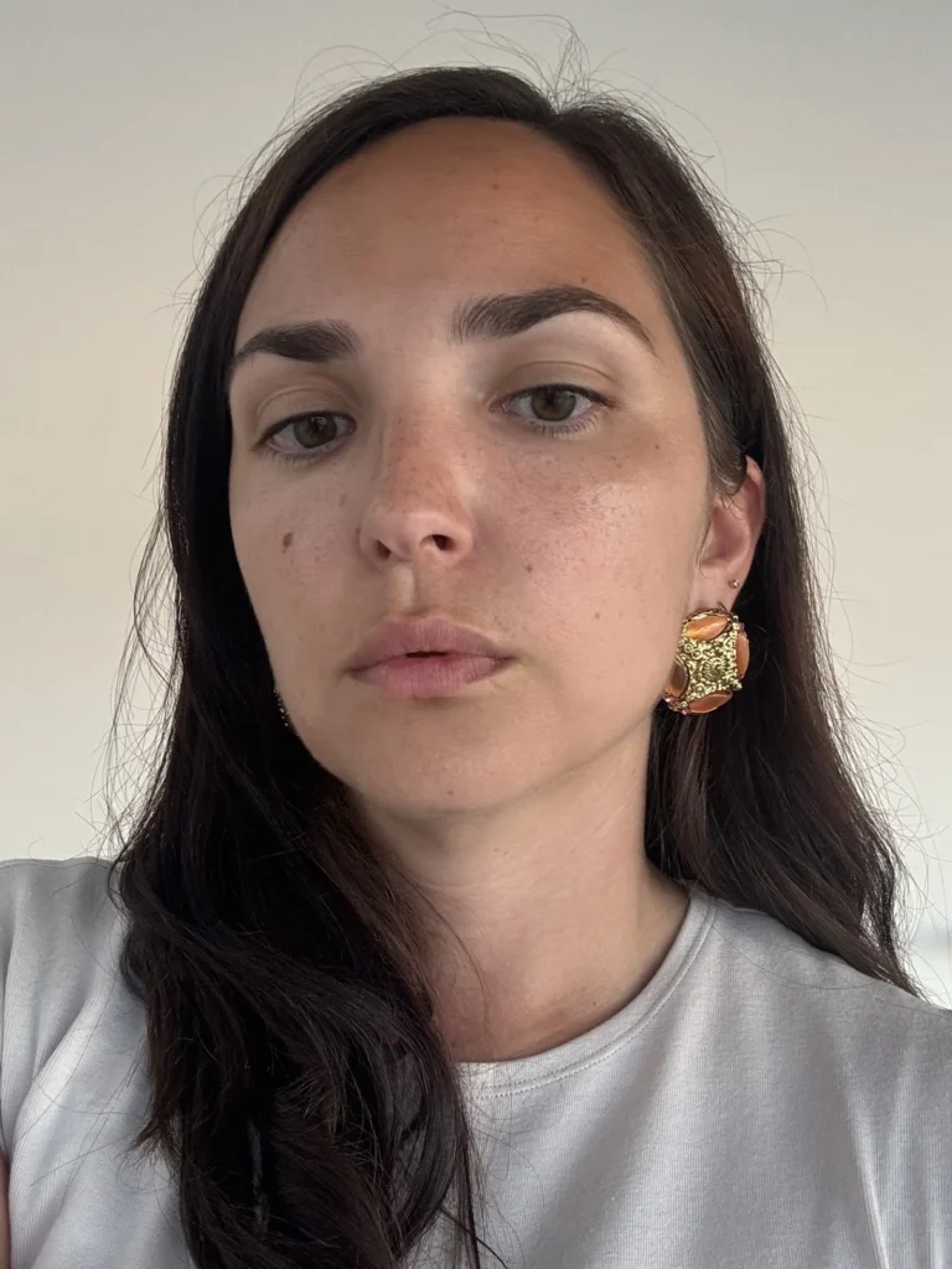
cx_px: 476
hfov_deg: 46.8
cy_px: 634
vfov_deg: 60.0
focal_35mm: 30
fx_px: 1100
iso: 100
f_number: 1.9
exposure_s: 1/60
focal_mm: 2.69
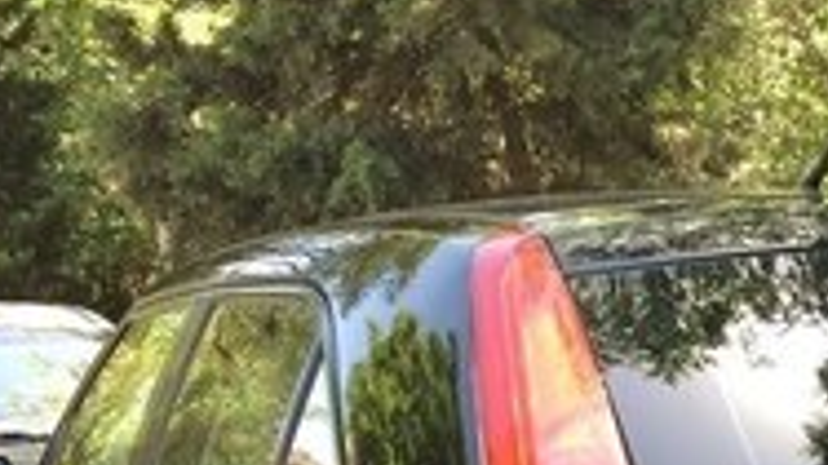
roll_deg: +2.1
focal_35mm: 84
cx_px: 762
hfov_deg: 24.5
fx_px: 1843
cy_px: 965
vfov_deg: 12.5
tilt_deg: -23.9
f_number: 2.2
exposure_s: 1/117
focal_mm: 4.15
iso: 32
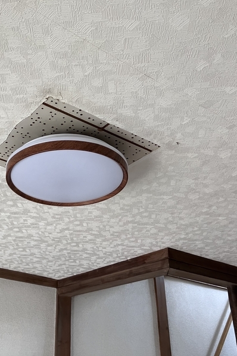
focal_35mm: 39
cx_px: 69
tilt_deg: +27.9
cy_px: 178
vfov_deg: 49.6
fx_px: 385
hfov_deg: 33.7
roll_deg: -0.9
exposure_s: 1/60
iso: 160
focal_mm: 3.99
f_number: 1.8
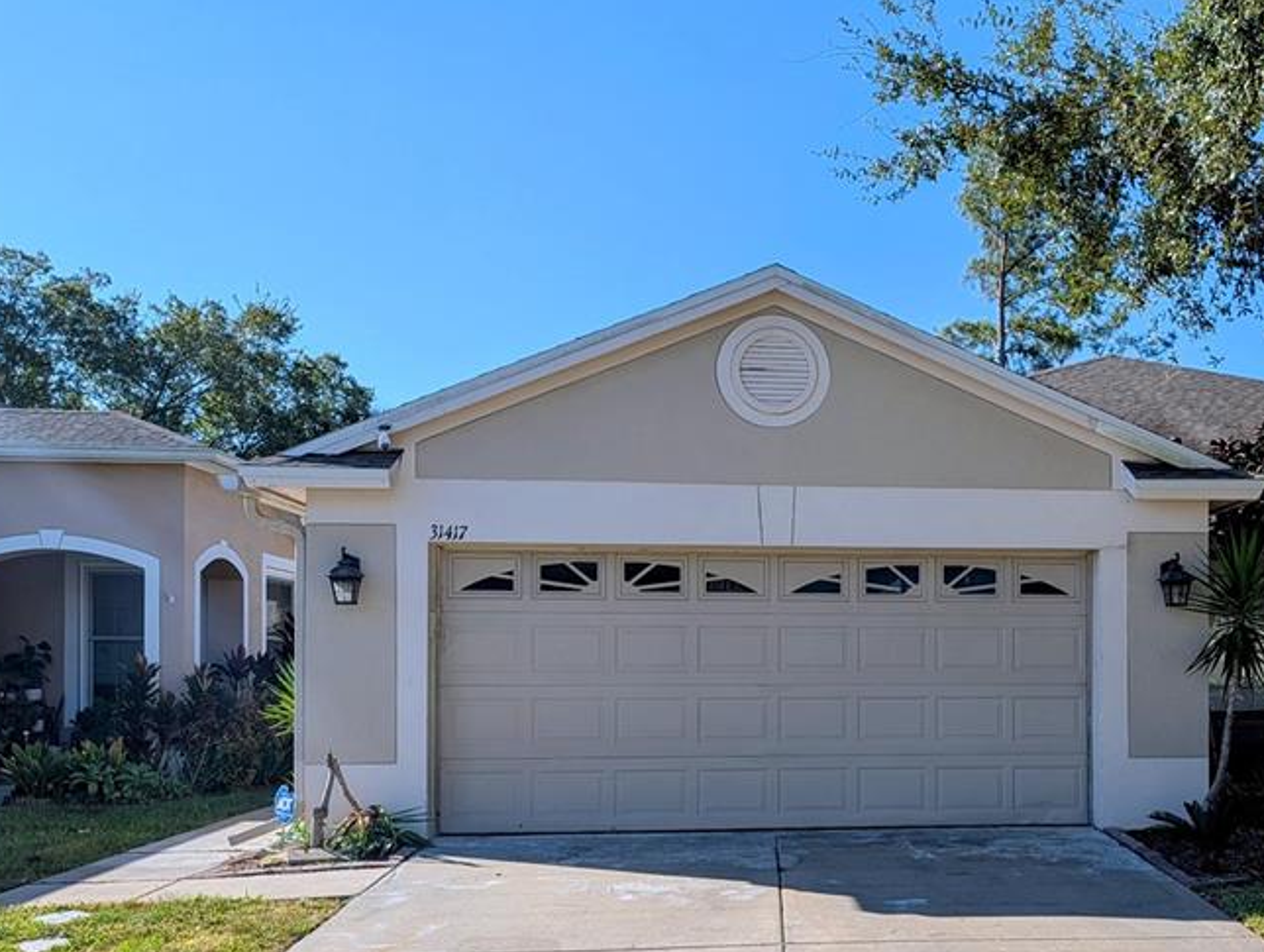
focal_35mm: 38
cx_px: 911
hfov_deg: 47.5
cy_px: 675
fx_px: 1390
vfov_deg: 37.2
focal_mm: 6.9
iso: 20
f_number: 1.68
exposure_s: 1/1038
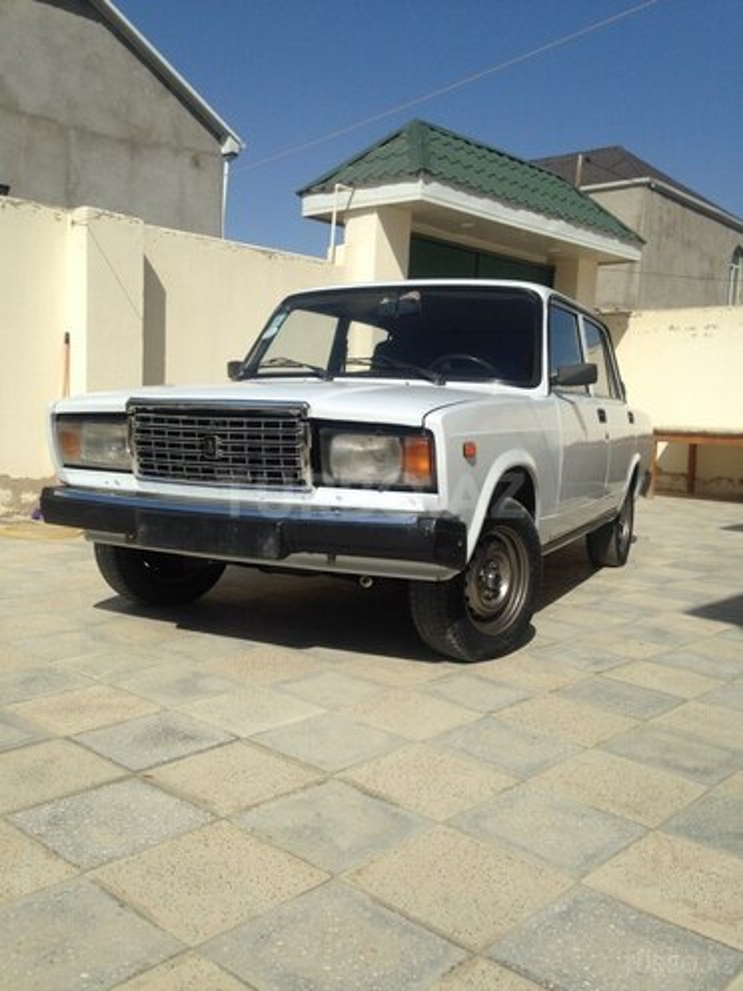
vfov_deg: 55.4
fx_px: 944
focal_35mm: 33
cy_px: 496
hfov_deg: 42.9
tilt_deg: -4.7
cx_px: 372
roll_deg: -1.7
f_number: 2.4
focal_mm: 4.12
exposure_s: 1/3195
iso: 50
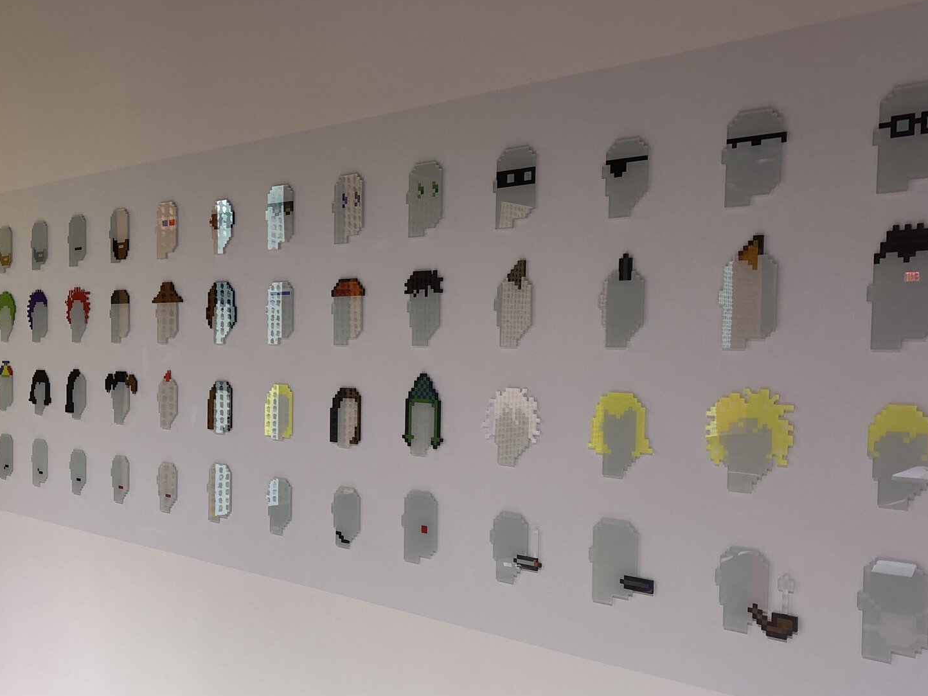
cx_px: 393
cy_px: 390
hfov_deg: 51.2
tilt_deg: -3.0
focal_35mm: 36
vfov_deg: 39.6
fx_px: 965
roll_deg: -0.7
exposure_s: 1/59
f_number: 1.6
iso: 320
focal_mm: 5.96
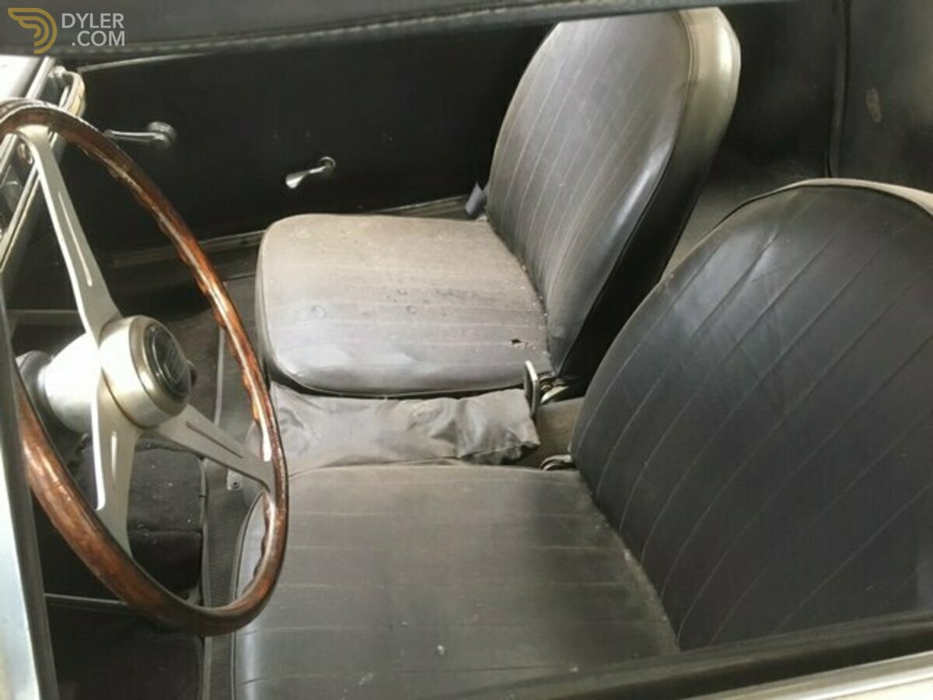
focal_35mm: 29
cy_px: 350
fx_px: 782
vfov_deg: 48.2
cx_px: 466
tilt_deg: -41.4
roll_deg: +4.0
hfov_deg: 61.7
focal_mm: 4.15
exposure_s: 1/33
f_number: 2.2
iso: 200
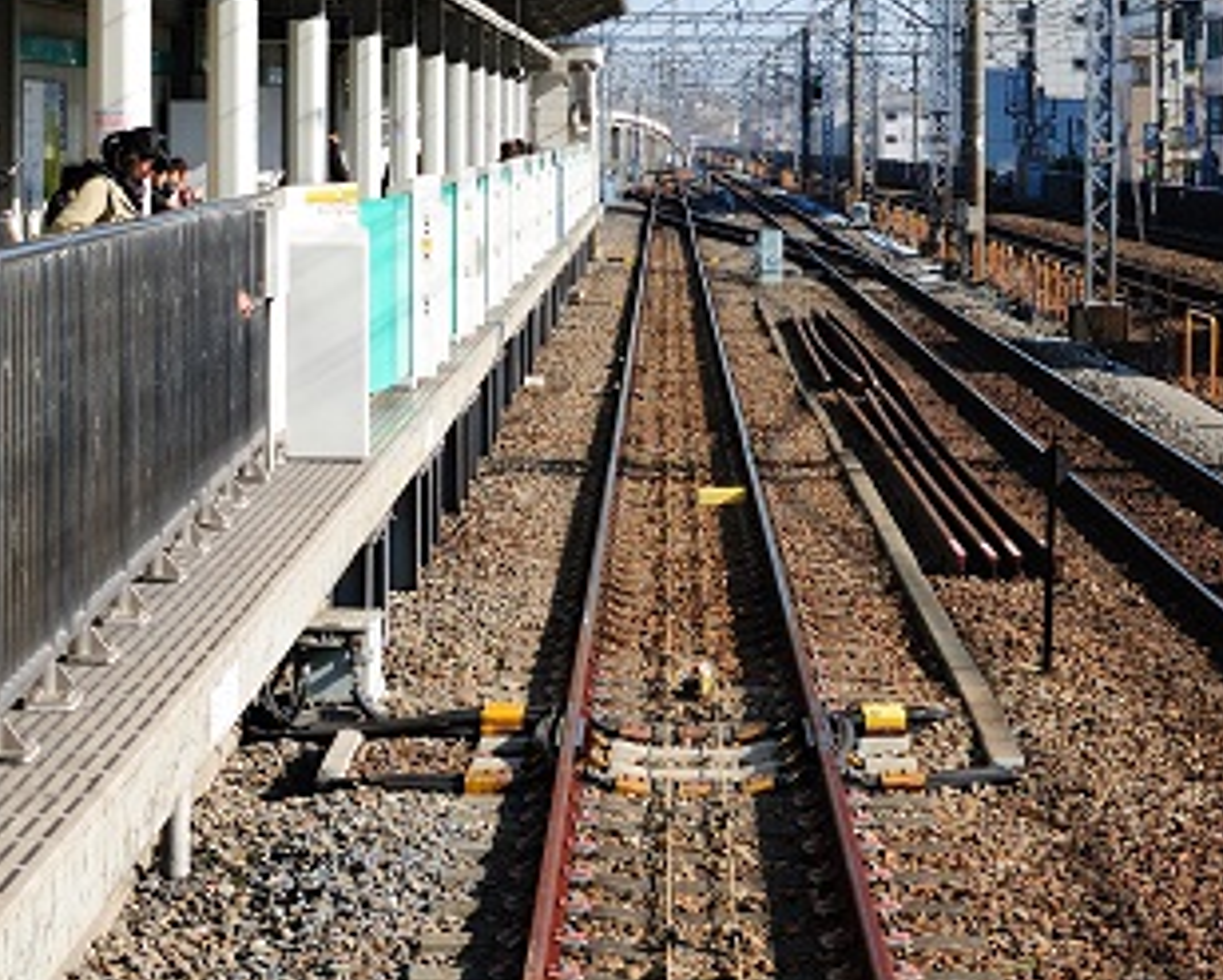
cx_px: 655
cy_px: 292
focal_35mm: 96
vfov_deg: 16.0
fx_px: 3475
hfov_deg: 20.0
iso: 400
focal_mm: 35
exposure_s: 1/640
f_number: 7.1
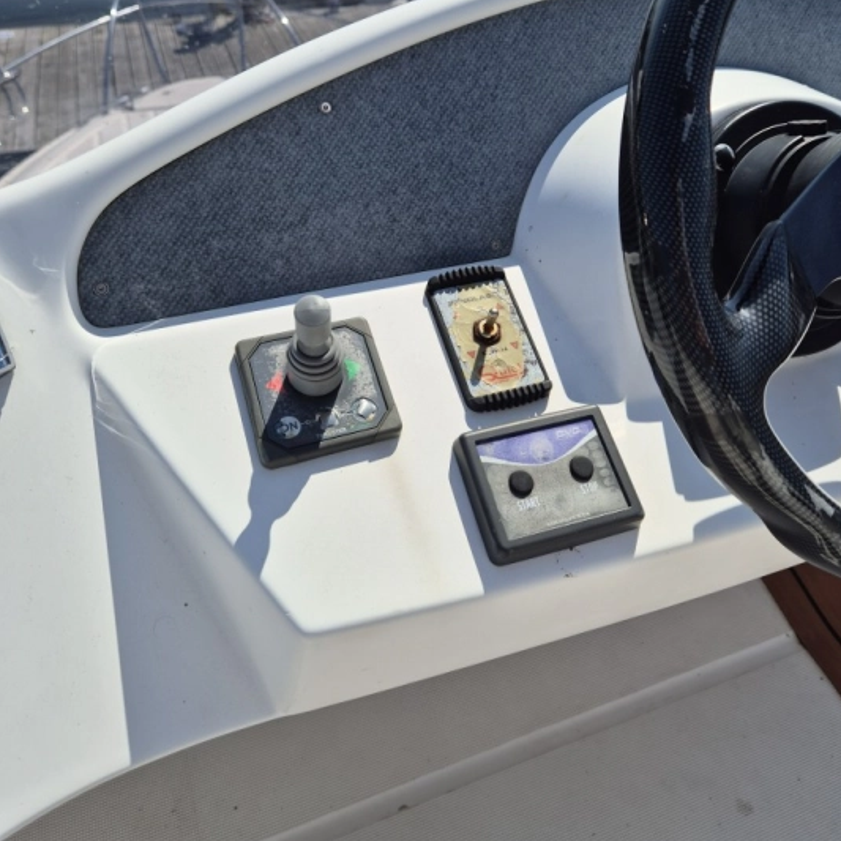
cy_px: 346
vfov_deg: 57.0
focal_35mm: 28
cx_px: 432
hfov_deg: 57.3
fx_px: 770
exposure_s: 1/2912
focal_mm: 5.4
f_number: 1.8
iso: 25
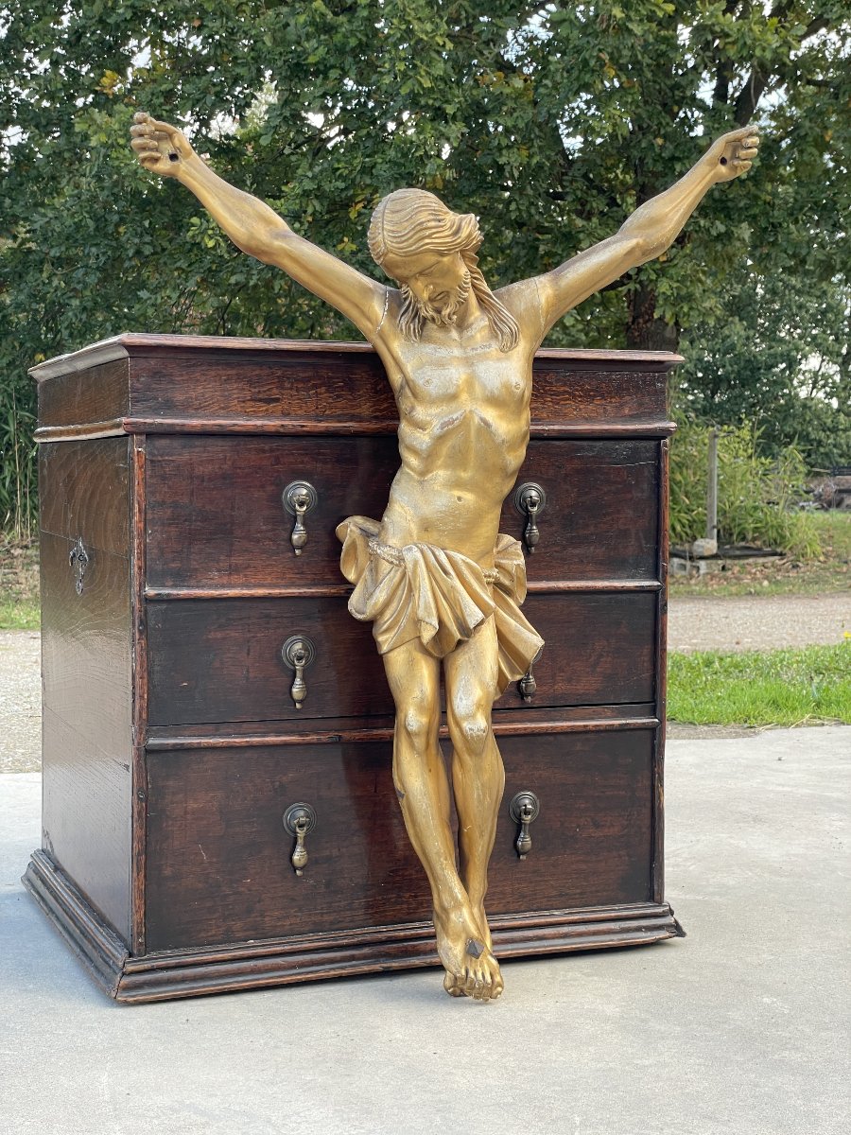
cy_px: 568
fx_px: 1704
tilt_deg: -1.7
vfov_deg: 36.8
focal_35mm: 52
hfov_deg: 28.0
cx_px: 426
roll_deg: +0.1
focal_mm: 6
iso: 40
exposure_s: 1/99
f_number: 2
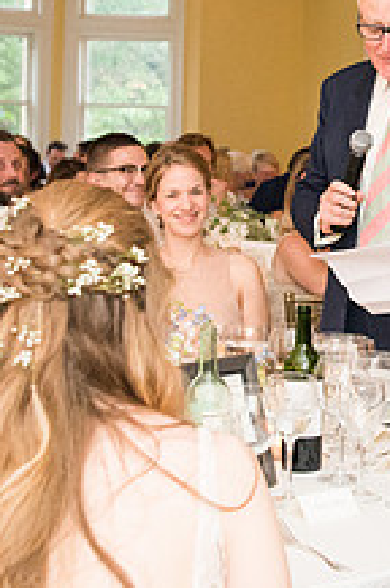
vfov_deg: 23.4
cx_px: 405
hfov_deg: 15.5
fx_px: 1402
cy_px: 125
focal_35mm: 86
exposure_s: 1/200
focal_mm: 30
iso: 2500
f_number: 2.8
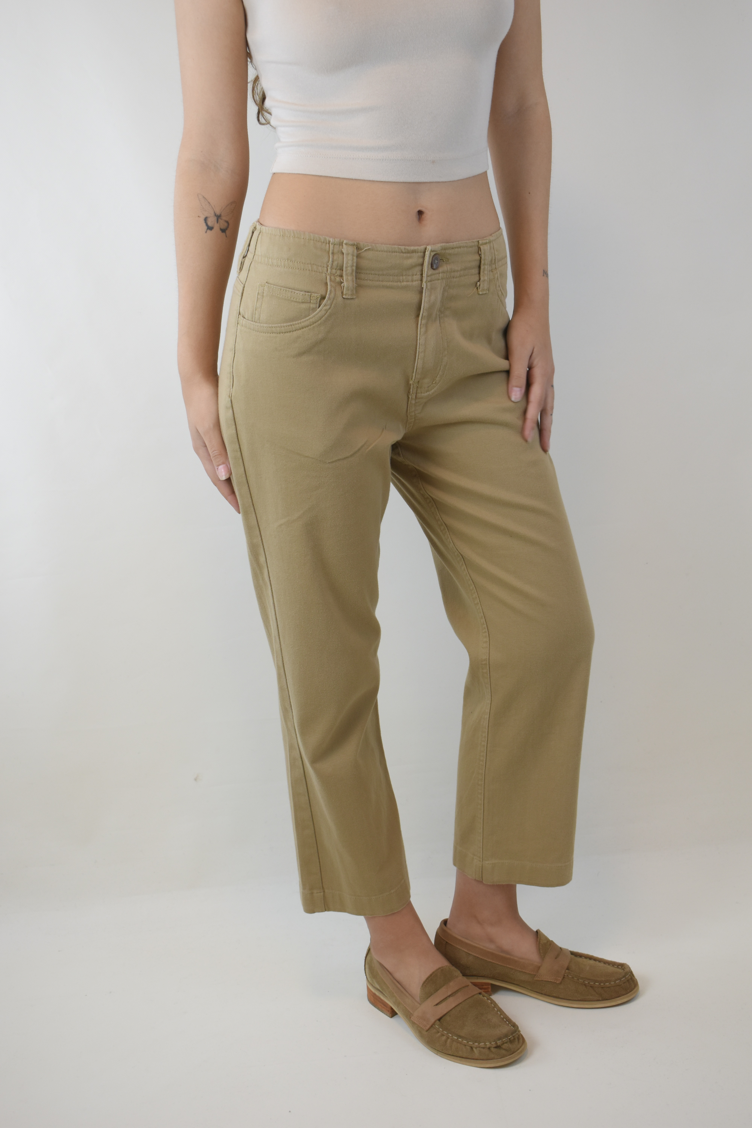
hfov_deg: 28.9
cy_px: 564
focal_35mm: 46
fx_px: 1457
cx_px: 376
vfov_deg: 42.3
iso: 400
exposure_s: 1/125
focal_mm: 31
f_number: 5.6
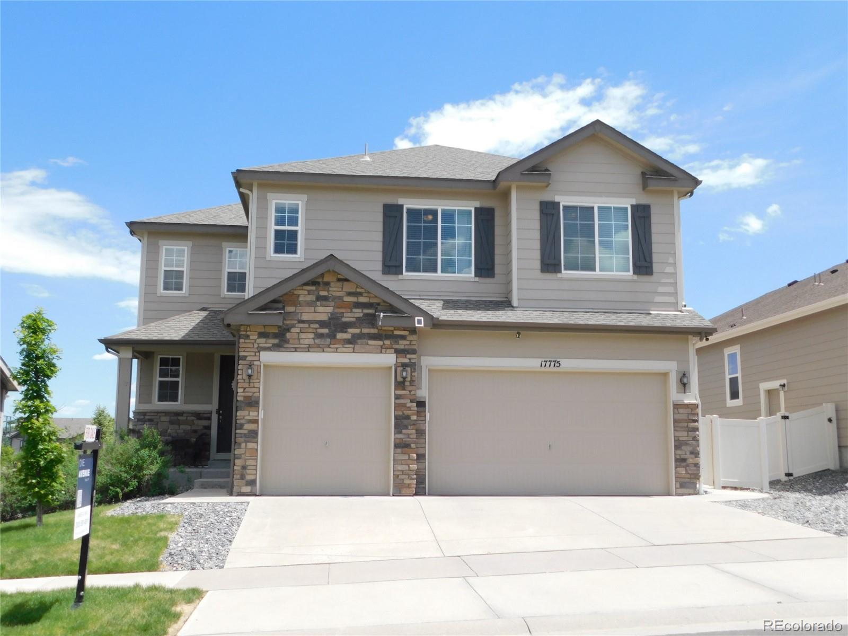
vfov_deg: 39.7
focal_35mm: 36
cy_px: 318
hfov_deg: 51.4
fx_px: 882
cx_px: 424
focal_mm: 6.3
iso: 125
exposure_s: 1/1000
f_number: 3.5
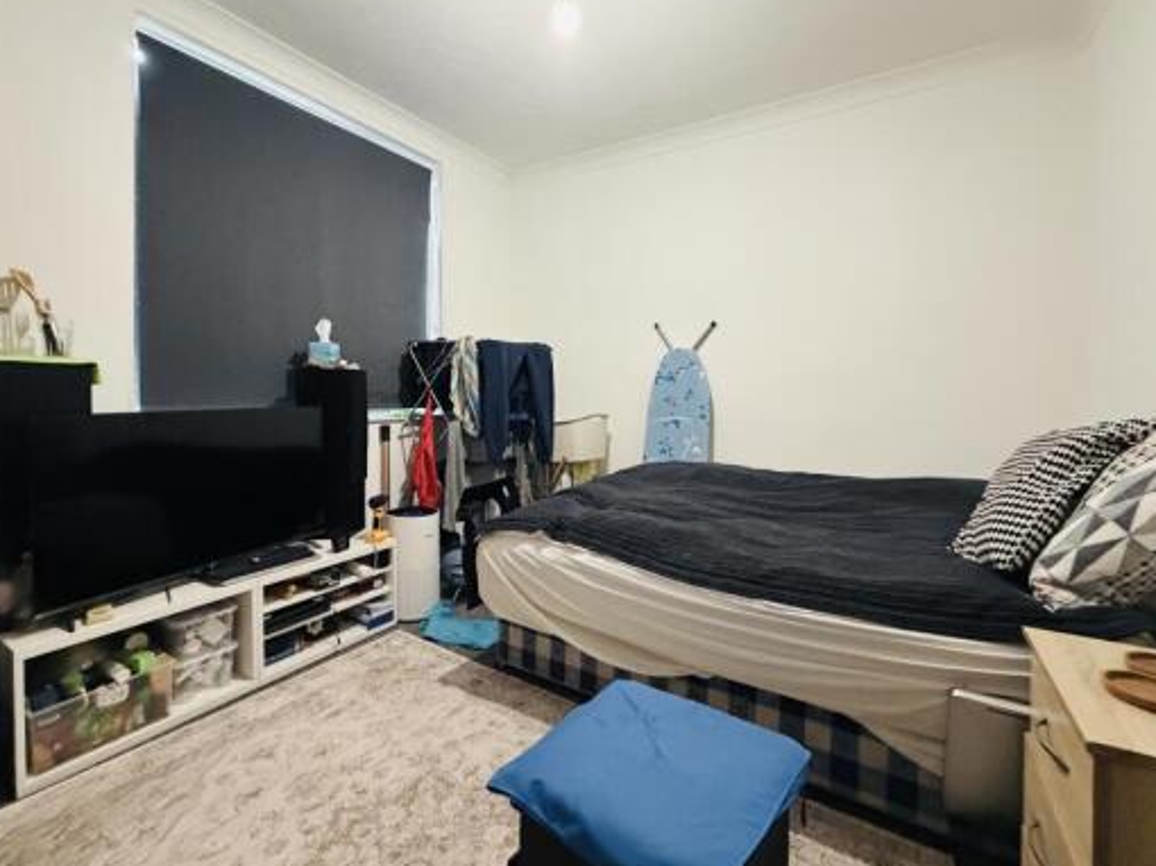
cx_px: 572
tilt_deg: -0.6
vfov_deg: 77.9
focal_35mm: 16
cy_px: 398
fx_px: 534
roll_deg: +0.4
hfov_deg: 94.5
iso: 800
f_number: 2.2
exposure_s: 1/60
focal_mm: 2.22
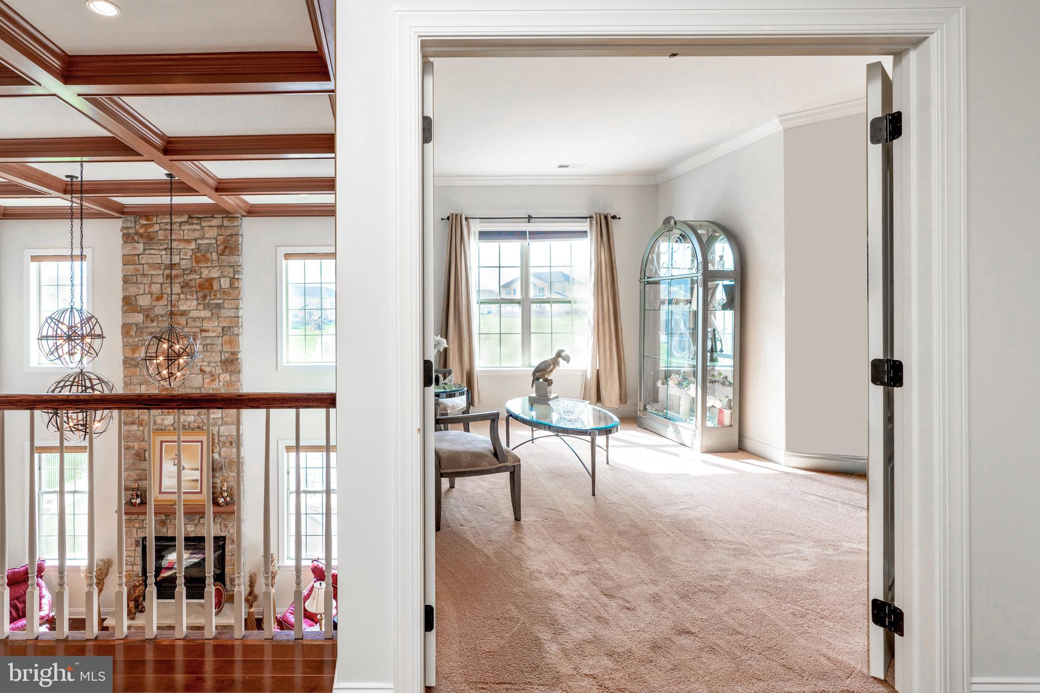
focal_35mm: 16
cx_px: 520
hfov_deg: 96.7
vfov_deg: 73.8
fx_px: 462
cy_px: 346
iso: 320
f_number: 7.1
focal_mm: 16
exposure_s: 1/60
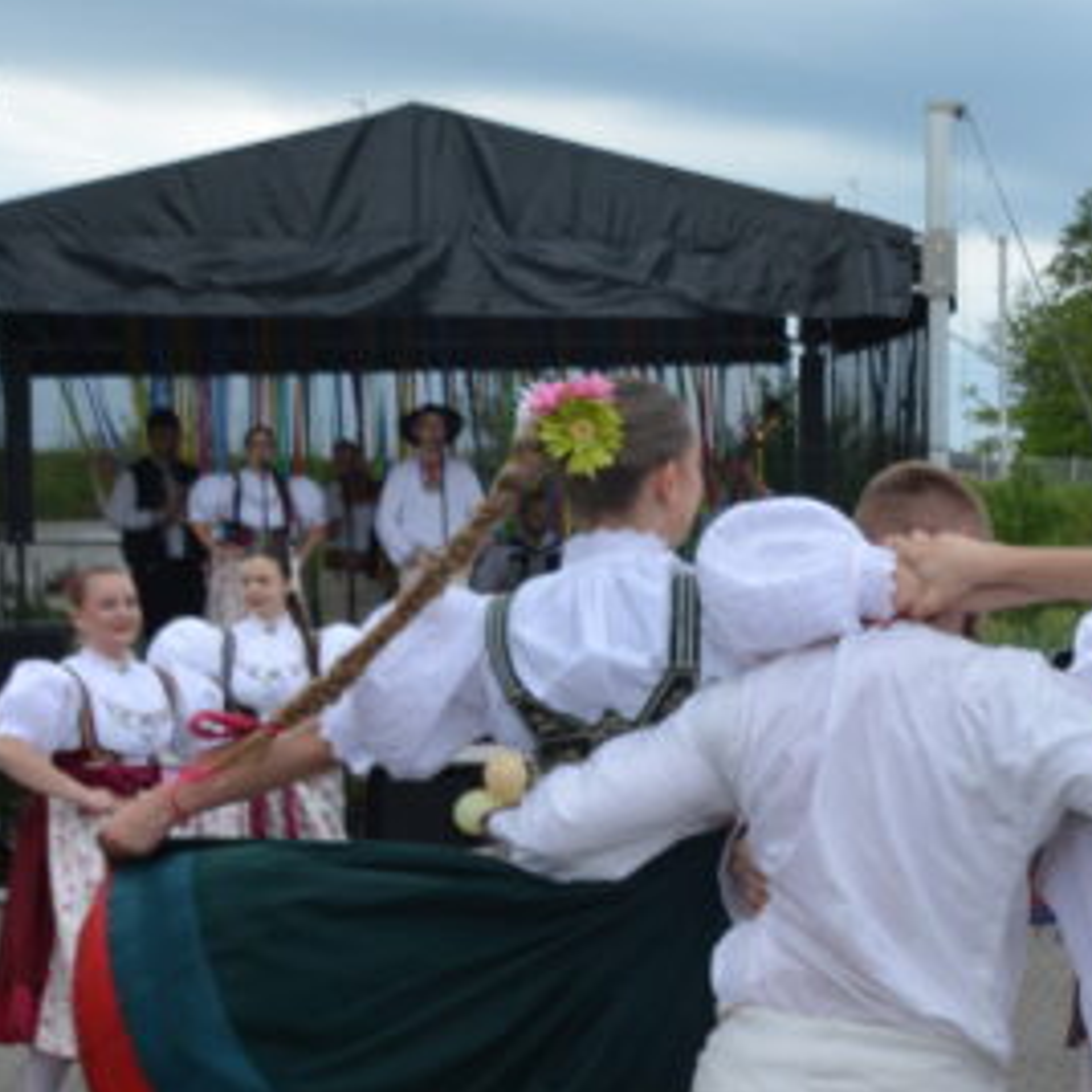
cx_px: 1068
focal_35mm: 84
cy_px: 866
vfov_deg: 20.4
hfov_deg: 20.1
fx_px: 2998
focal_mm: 18
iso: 200
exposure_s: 1/160
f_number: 6.3
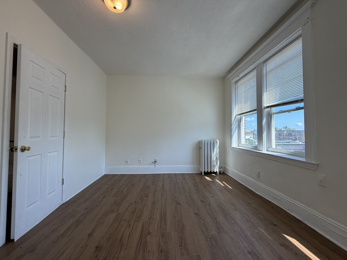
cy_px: 130
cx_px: 174
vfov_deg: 85.7
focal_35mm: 14
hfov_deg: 102.1
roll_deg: +0.5
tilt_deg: +2.2
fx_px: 140
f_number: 2.2
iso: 50
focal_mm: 2.22
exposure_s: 1/120
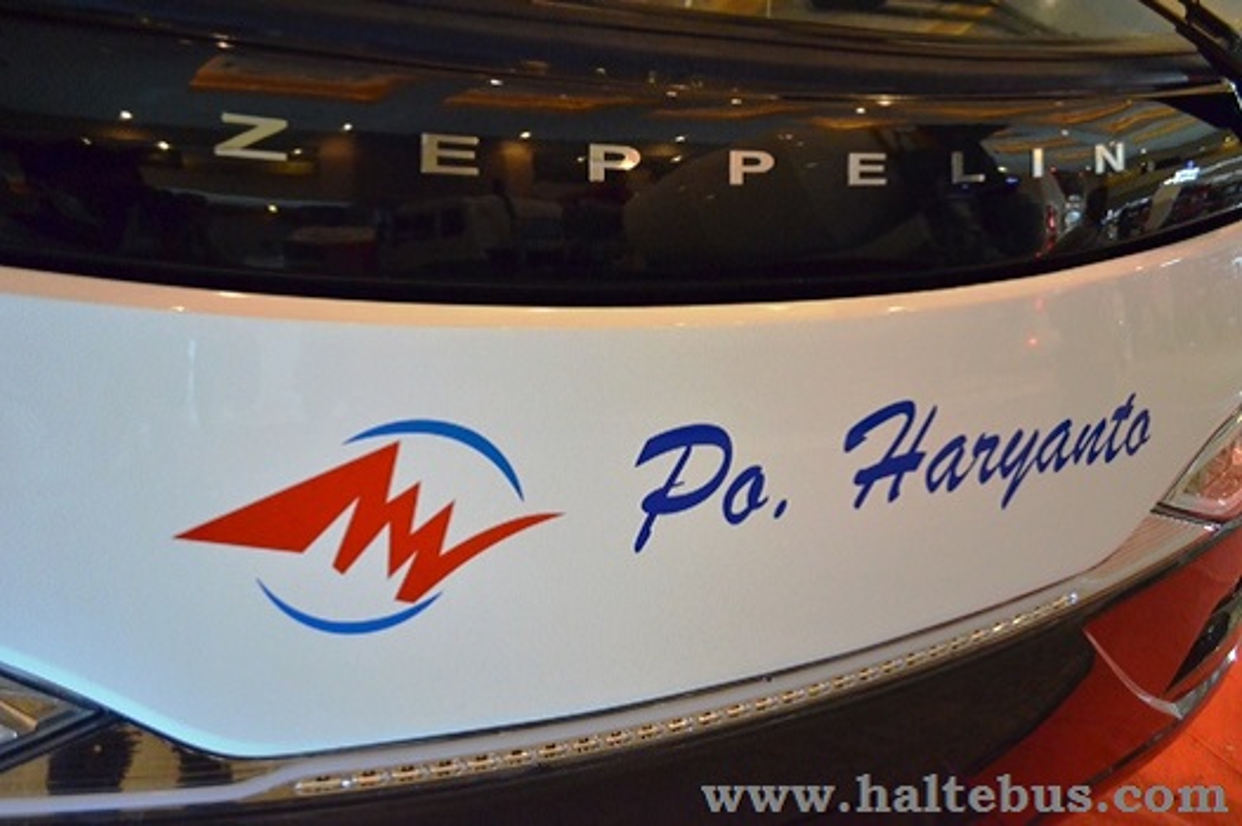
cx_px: 621
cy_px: 413
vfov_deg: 39.9
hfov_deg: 57.3
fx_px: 1138
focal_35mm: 33
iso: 2800
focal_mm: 22
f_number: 3.8
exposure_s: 1/60
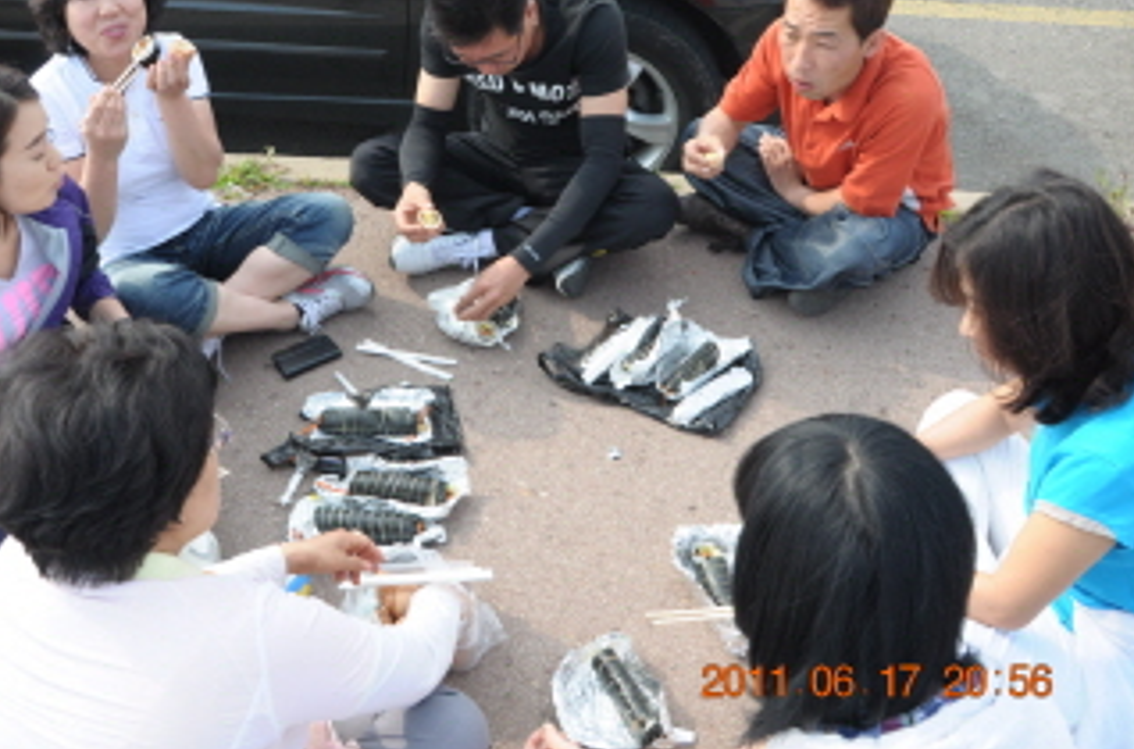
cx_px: 474
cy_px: 280
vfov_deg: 38.4
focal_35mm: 34
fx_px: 1068
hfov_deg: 55.7
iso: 200
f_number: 10
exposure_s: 1/125
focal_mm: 18
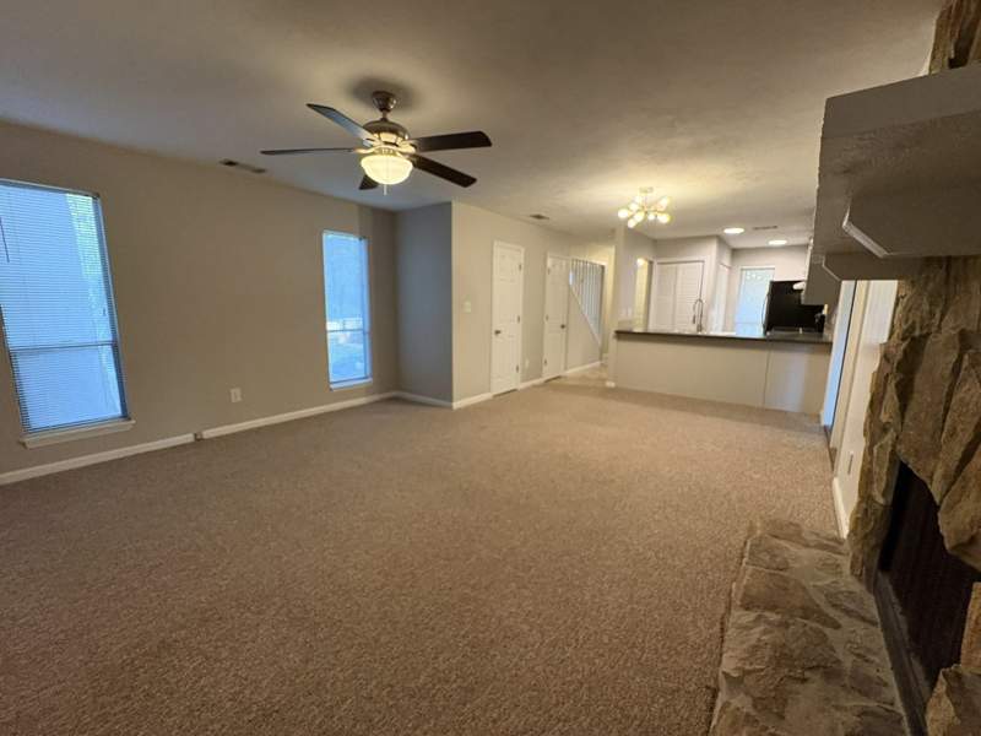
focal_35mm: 14
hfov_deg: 102.1
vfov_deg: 85.7
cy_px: 368
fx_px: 397
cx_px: 490
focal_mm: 2.22
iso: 500
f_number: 2.2
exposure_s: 1/60
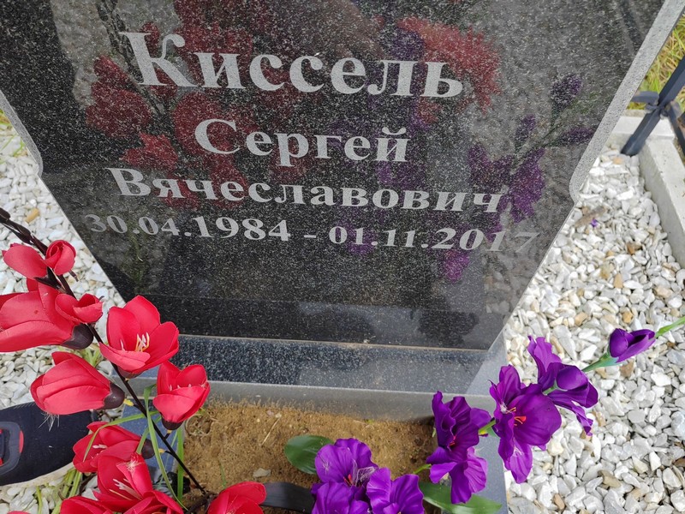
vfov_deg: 51.4
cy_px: 257
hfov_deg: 65.3
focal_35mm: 27
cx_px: 342
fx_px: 534
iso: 100
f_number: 1.9
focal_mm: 5.52
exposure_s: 1/650
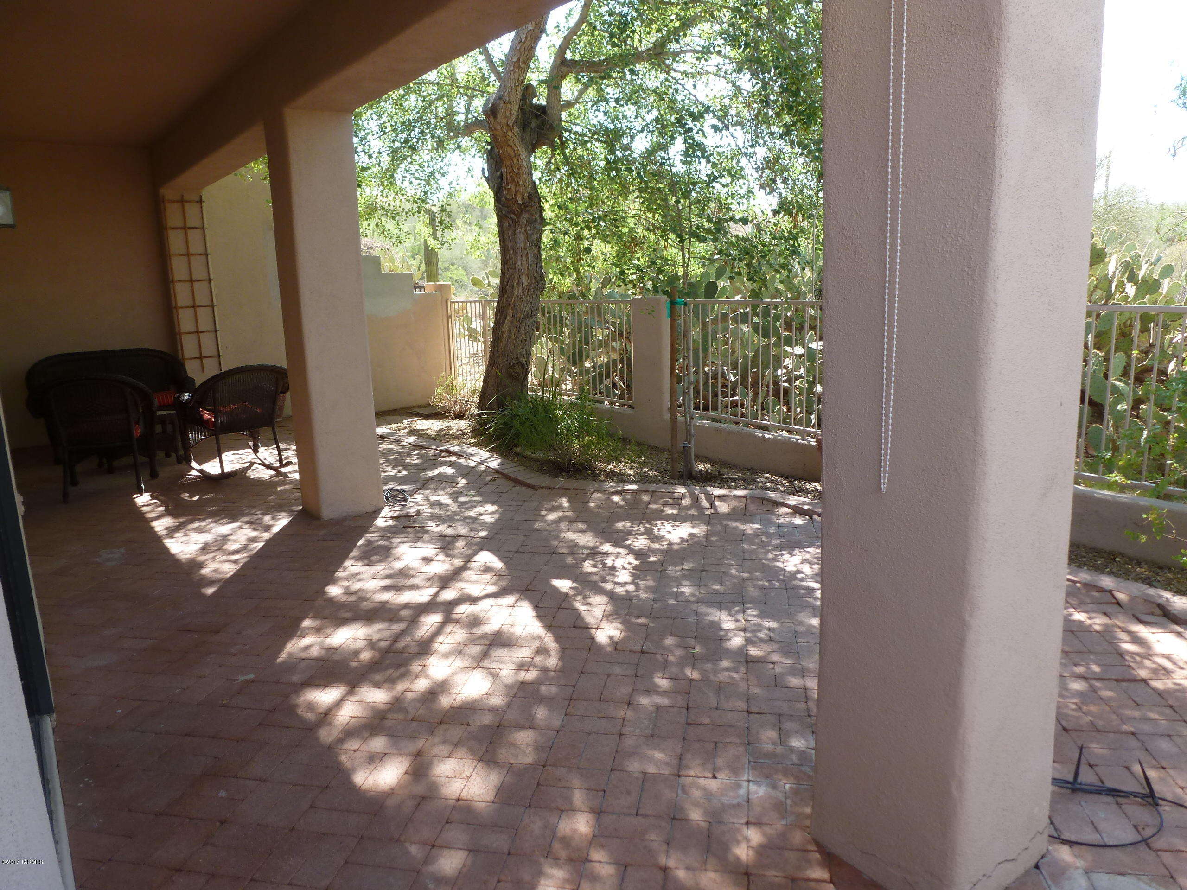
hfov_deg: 71.6
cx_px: 594
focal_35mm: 24
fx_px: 823
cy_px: 445
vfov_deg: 56.8
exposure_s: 1/100
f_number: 3.5
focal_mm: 4.3
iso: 100
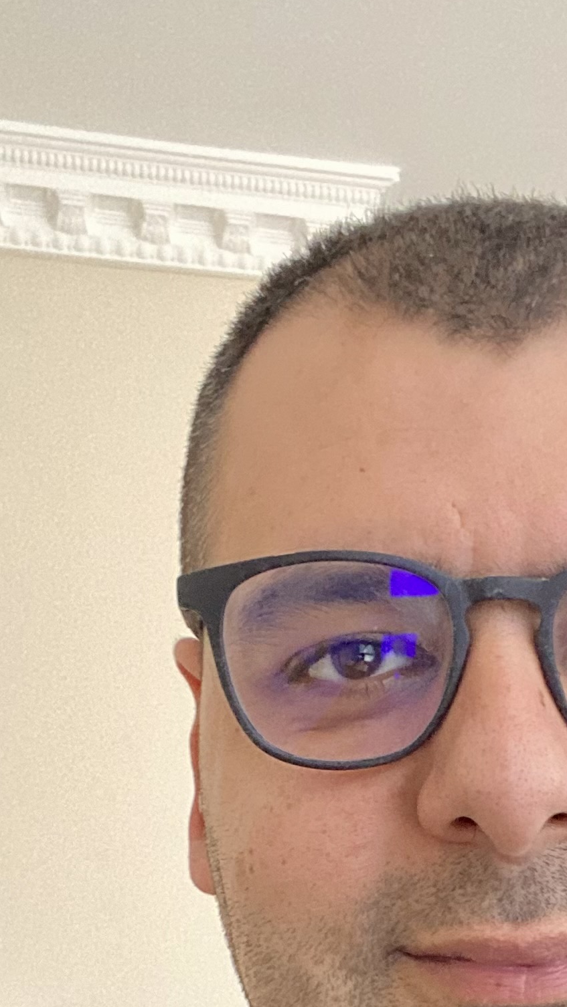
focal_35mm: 67
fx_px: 1791
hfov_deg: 17.9
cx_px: 442
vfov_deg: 29.5
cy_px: 992
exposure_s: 1/60
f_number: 2.2
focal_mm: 2.71
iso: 320
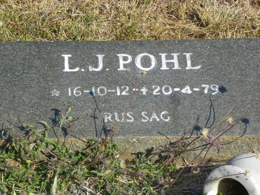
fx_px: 1082
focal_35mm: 144
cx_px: 130
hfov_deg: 13.7
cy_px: 98
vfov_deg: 10.3
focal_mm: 25.7
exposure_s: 1/200
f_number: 5.6
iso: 64
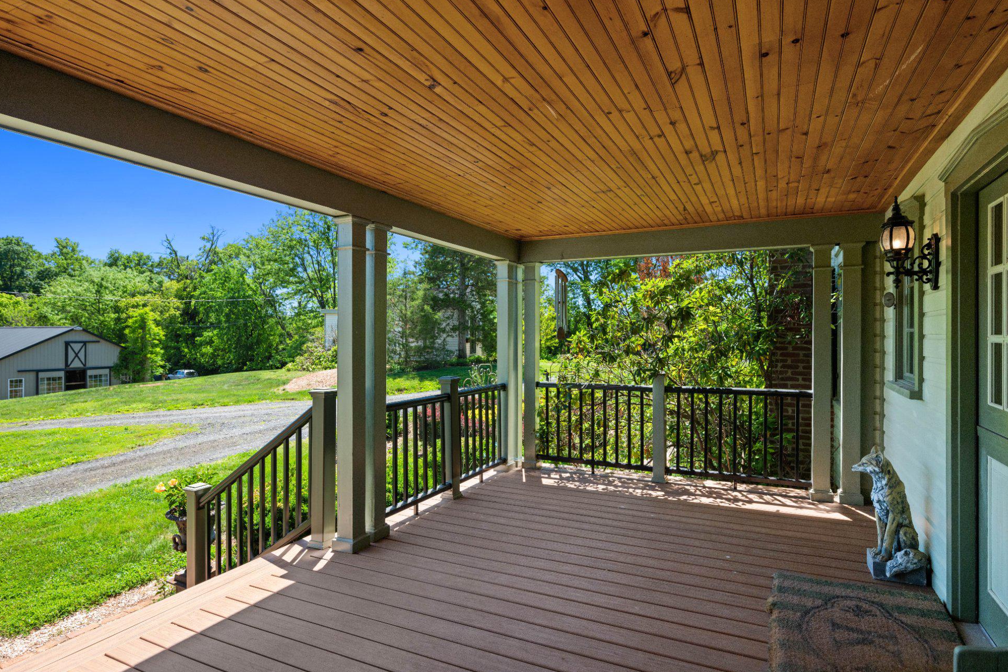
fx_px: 519
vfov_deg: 65.8
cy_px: 334
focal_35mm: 19
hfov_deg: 88.3
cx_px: 526
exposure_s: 1/160
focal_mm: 17.5
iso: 400
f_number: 5.6
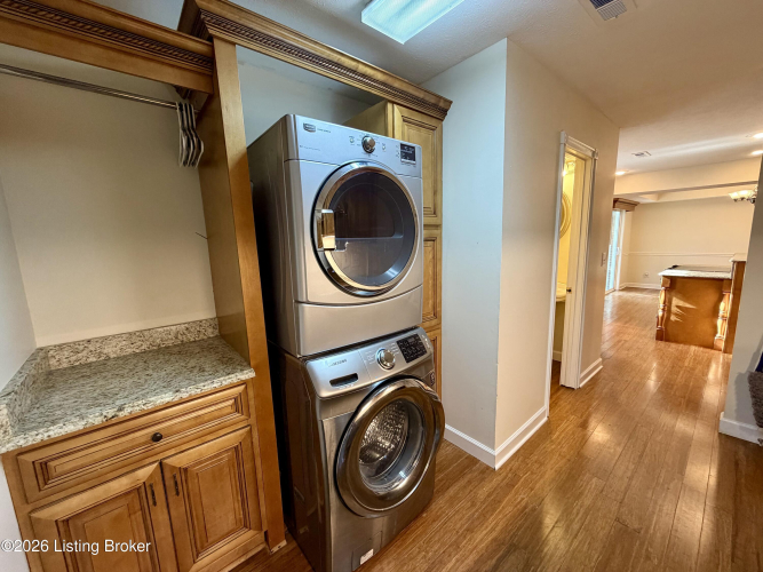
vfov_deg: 85.7
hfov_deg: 102.1
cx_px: 382
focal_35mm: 14
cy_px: 286
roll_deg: +1.9
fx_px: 309
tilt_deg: -8.7
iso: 250
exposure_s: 1/60
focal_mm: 2.22
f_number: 2.2
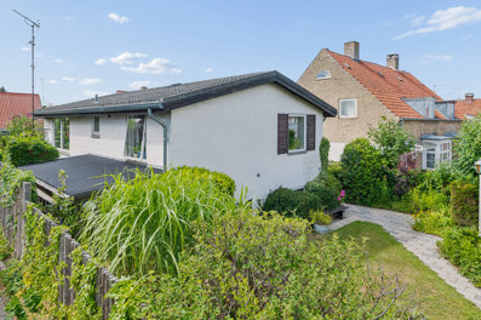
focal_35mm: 23
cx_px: 234
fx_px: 307
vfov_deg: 55.0
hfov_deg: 76.1
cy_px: 154
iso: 200
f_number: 10
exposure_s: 1/100
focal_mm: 19
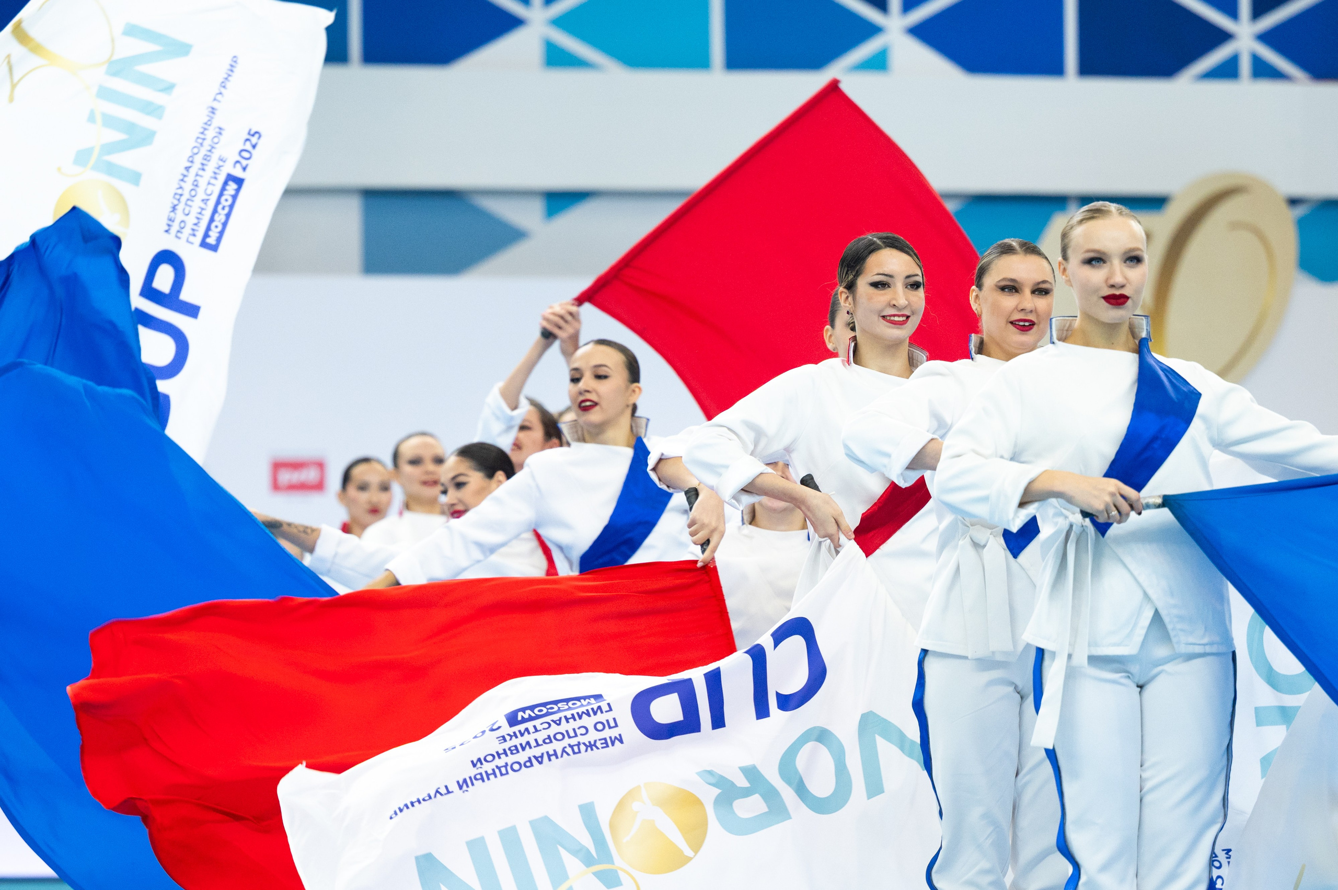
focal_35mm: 166
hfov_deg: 12.4
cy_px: 473
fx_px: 6181
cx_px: 652
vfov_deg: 8.2
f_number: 2.8
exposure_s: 1/1000
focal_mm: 110
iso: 1600
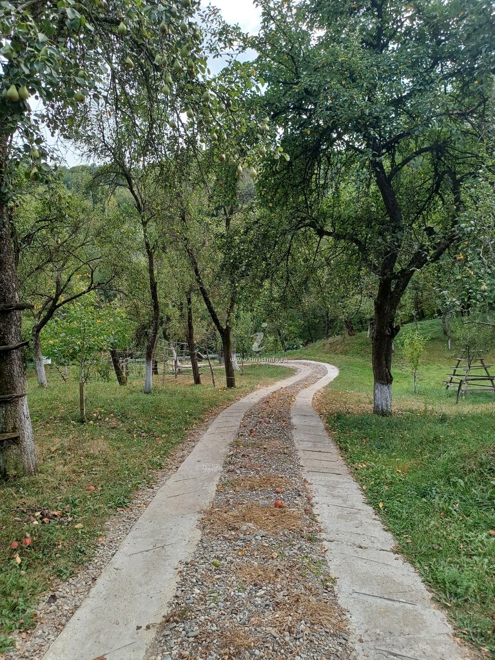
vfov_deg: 69.4
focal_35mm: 25
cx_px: 248
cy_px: 330
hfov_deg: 54.9
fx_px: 477
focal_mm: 4.6
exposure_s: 1/100
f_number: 1.8
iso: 40
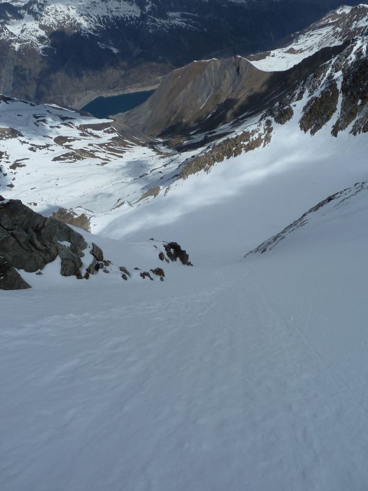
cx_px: 184
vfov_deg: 69.4
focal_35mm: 25
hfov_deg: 54.9
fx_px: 354
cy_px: 246
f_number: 6.3
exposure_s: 1/1000
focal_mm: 4.1
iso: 80
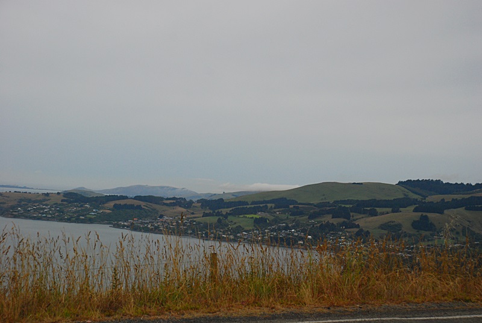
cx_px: 241
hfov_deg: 27.0
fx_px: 1006
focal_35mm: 75
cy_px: 162
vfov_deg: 18.2
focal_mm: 50
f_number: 6.3
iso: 400
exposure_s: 1/250
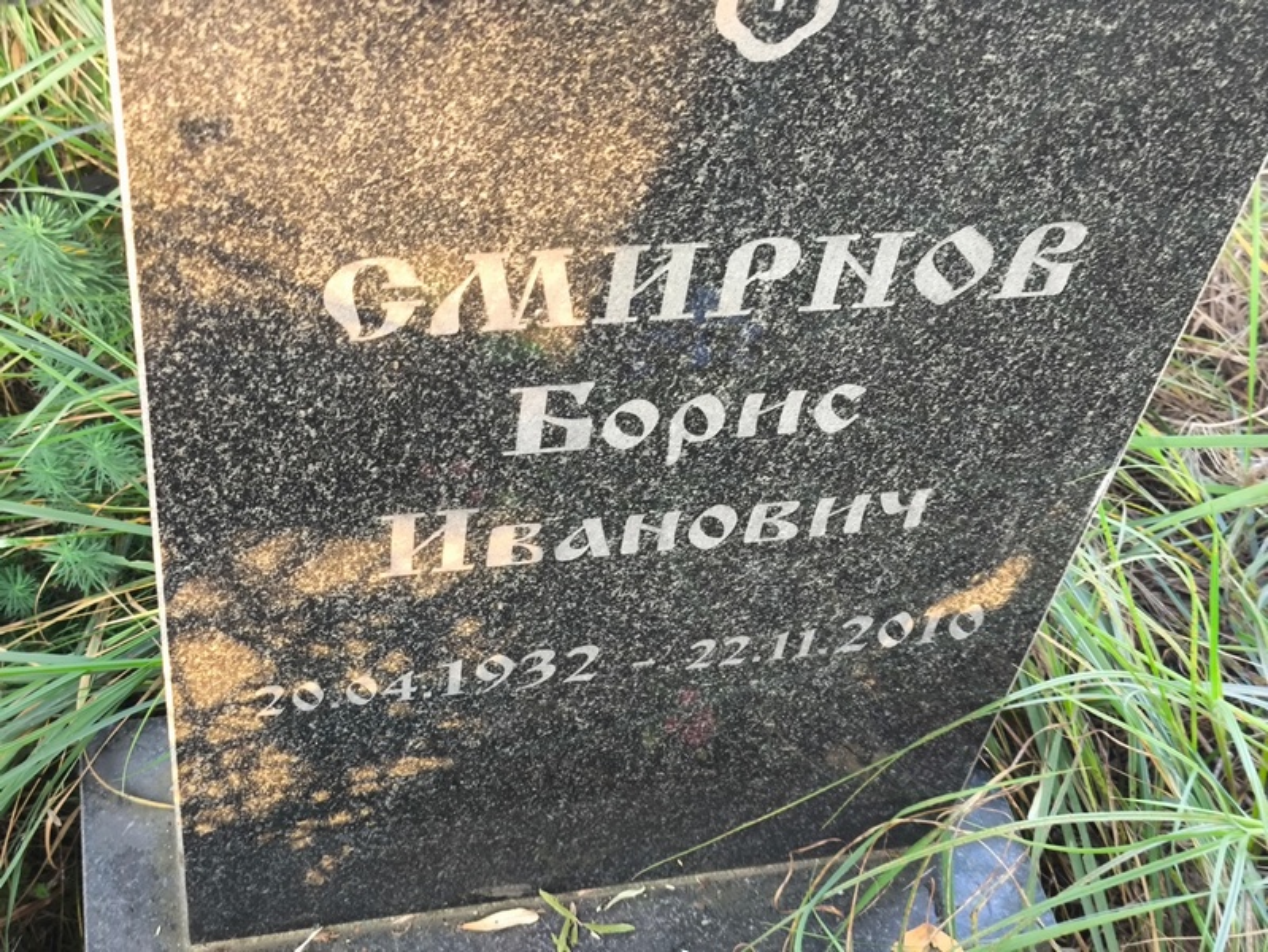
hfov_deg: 38.2
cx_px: 634
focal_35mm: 50
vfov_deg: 29.1
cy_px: 476
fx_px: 1832
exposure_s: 1/33.3
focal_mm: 4.71
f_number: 1.7
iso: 250
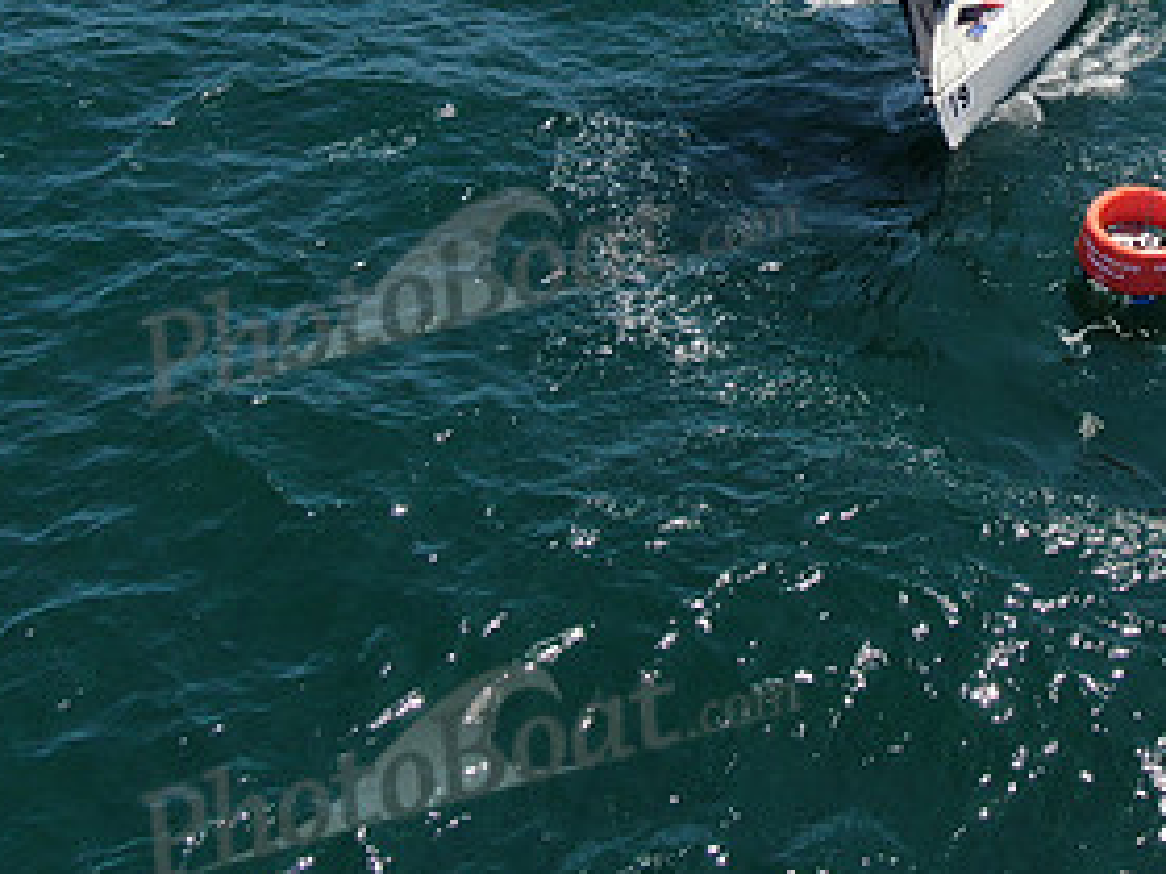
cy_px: -23
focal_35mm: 60
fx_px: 2021
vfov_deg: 23.3
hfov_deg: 30.8
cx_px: 1045
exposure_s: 1/1250
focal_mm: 5
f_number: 3
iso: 100
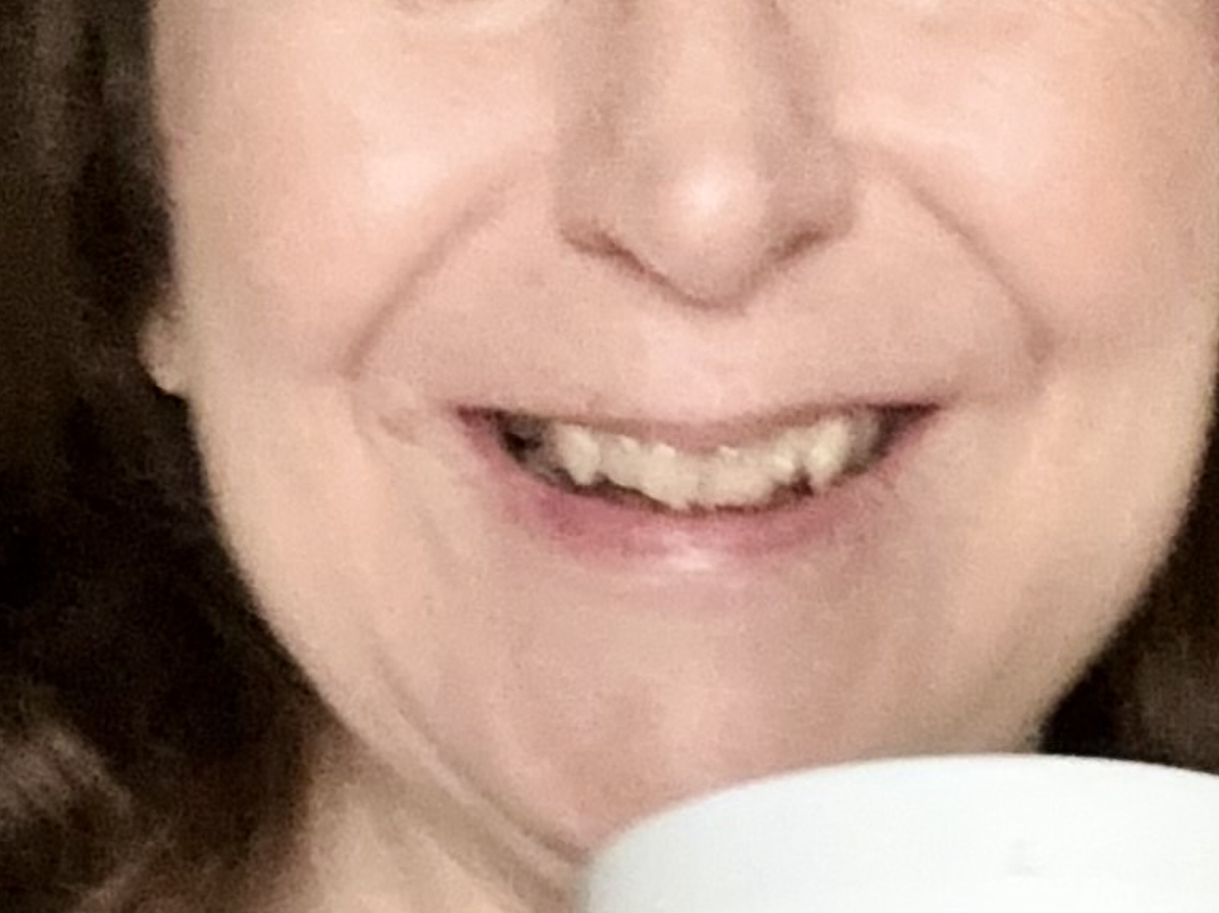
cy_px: 1007
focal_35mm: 121
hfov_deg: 16.3
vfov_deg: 12.0
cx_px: 573
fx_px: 4260
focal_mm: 2.69
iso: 250
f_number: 1.9
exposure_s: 1/60
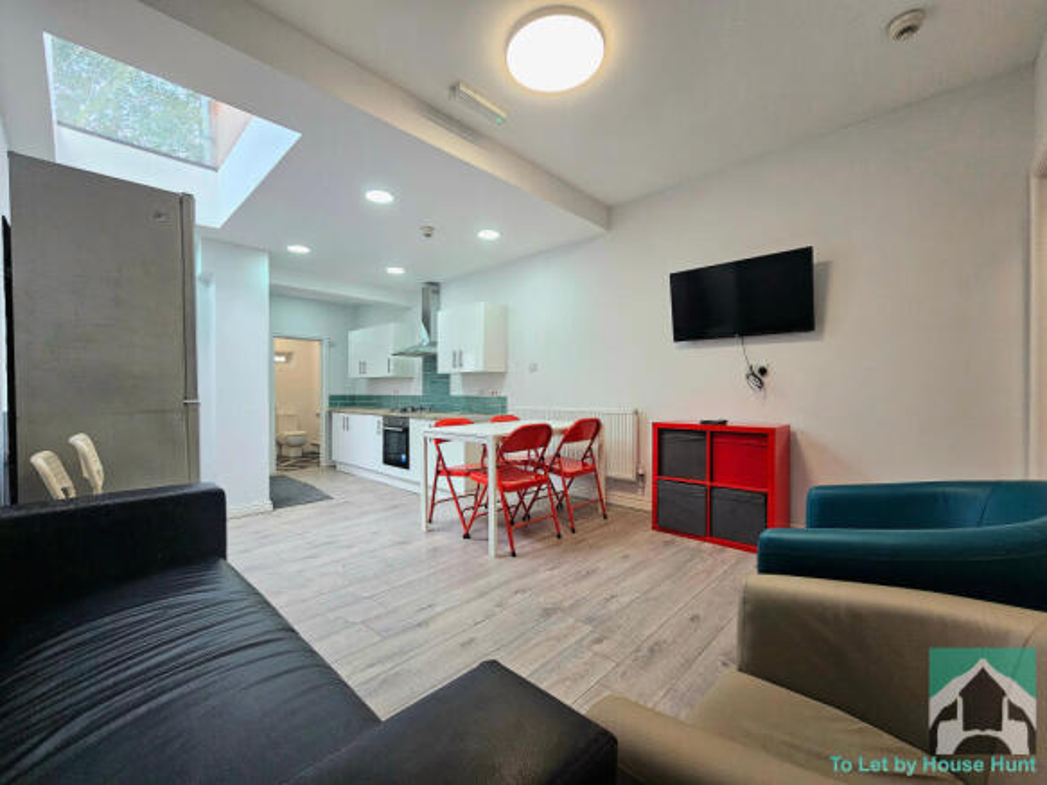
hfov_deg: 106.2
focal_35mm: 13
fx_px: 393
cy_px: 392
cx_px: 524
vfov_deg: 89.9
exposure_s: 1/100
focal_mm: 2.2
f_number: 2.2
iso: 100
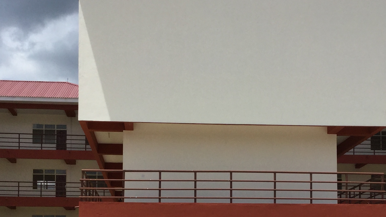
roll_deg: -0.5
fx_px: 747
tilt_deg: +5.4
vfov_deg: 16.1
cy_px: 228
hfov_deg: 28.9
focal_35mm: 73
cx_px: 229
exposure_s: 1/1894
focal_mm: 3.3
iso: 25
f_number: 2.4
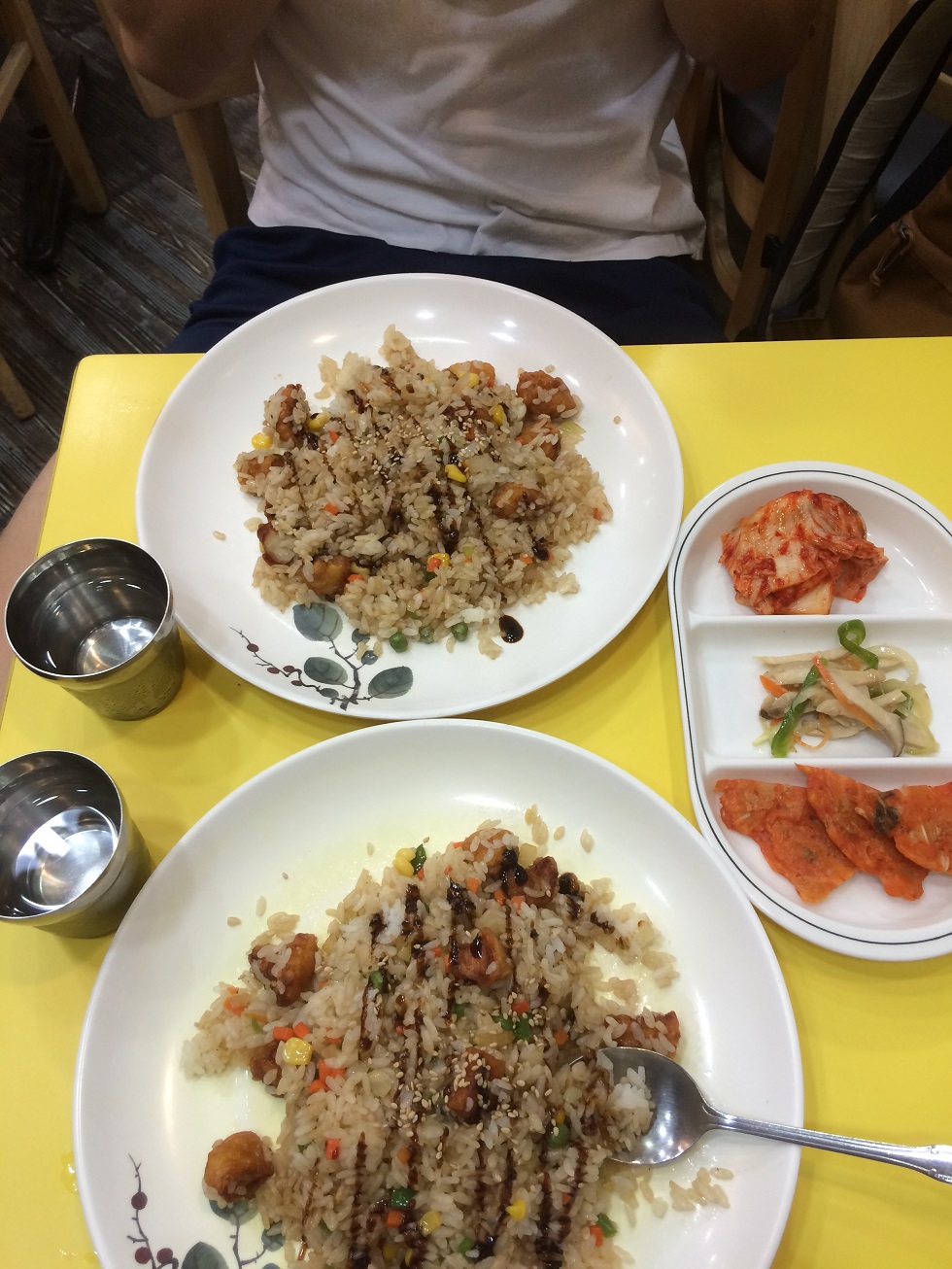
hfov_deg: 48.2
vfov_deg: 61.7
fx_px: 1063
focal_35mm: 29
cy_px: 634
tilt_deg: -61.5
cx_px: 476
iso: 80
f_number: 2.2
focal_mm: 4.15
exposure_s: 1/30
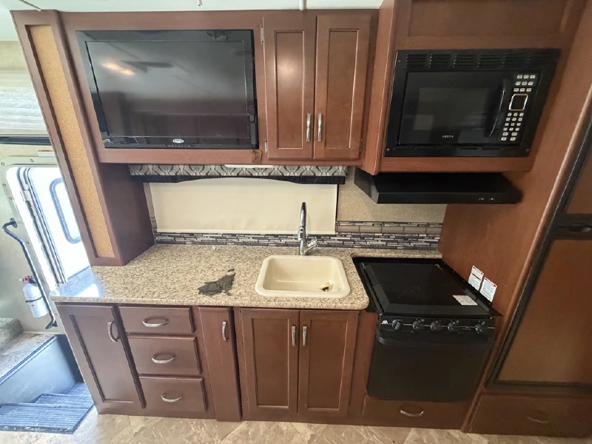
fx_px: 239
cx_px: 296
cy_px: 222
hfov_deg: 102.1
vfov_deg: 85.7
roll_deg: -1.9
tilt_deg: -21.6
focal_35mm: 14
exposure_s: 1/60
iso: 640
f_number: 2.2
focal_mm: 2.22
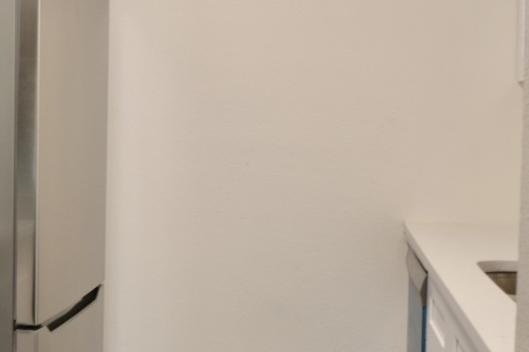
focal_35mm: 66
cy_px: 195
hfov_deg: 29.4
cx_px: 66
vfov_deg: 20.5
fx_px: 972
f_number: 4.2
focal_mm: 19
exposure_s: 1/25
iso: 320
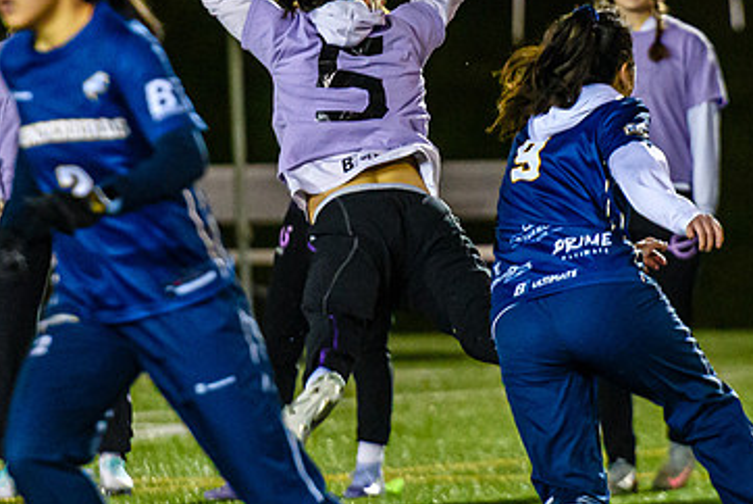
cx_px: 558
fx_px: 15260
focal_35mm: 729
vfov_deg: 1.9
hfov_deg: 2.8
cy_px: 48
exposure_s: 1/800
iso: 4000
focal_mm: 200
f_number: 3.2
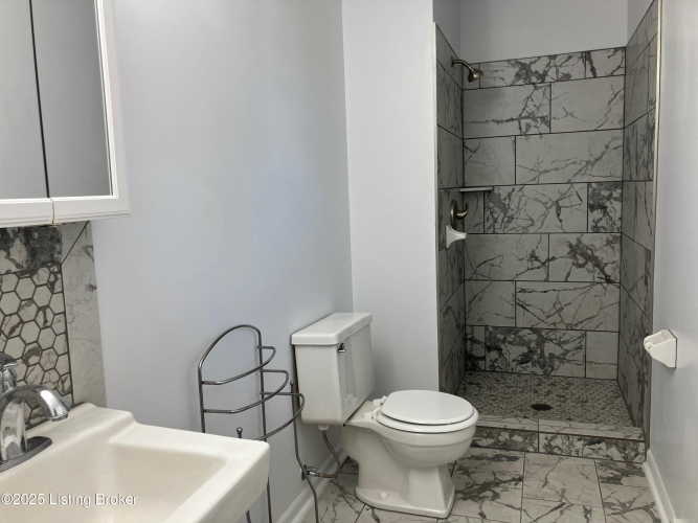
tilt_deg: -6.1
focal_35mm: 28
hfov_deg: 63.5
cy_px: 262
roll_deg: +2.4
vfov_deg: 49.7
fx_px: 564
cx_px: 349
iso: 80
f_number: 1.8
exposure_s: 1/120
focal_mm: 3.99
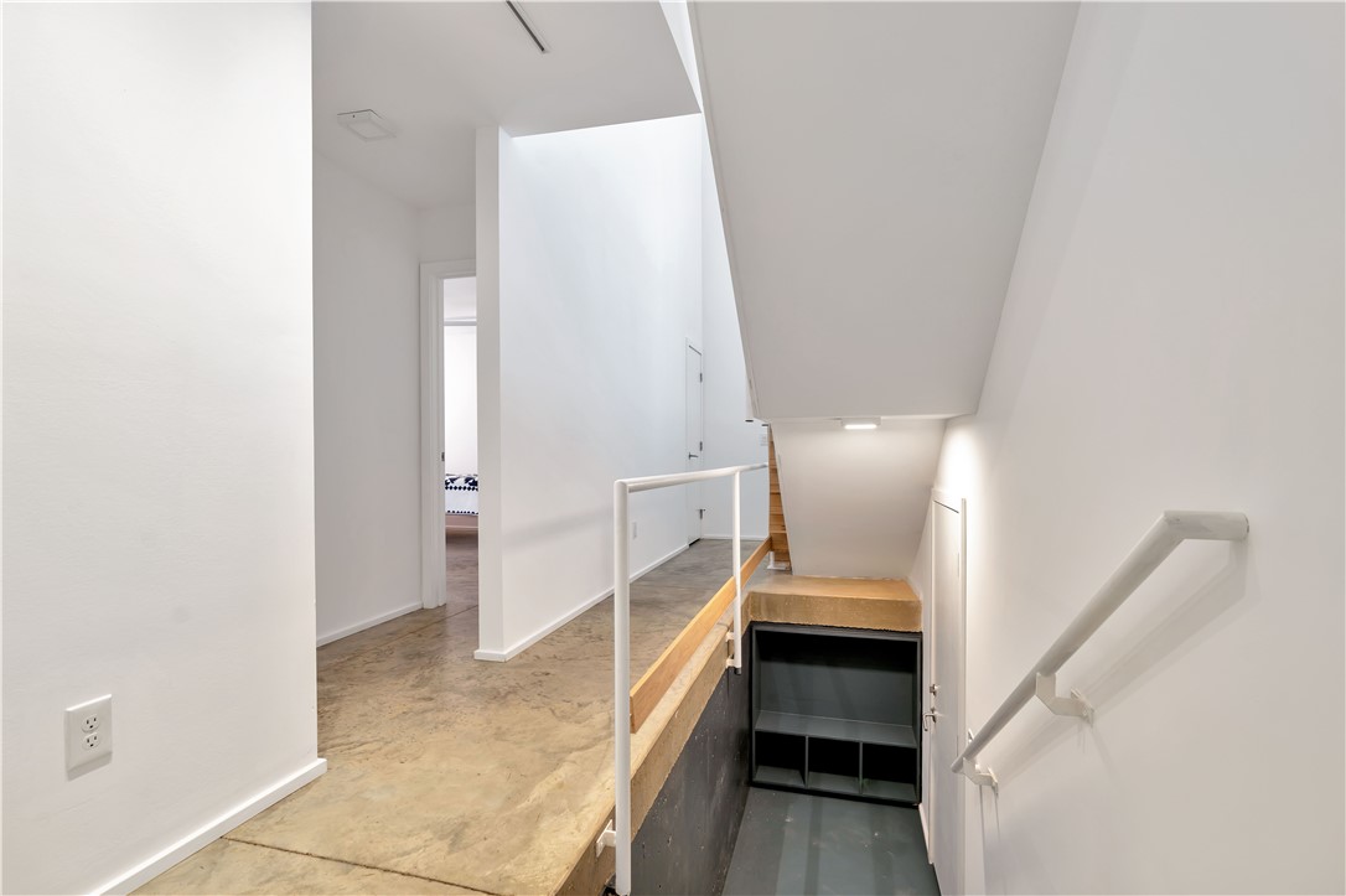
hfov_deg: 96.8
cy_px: 448
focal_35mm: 16
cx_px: 673
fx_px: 598
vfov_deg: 73.7
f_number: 6.3
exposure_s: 1/5
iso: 100
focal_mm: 16
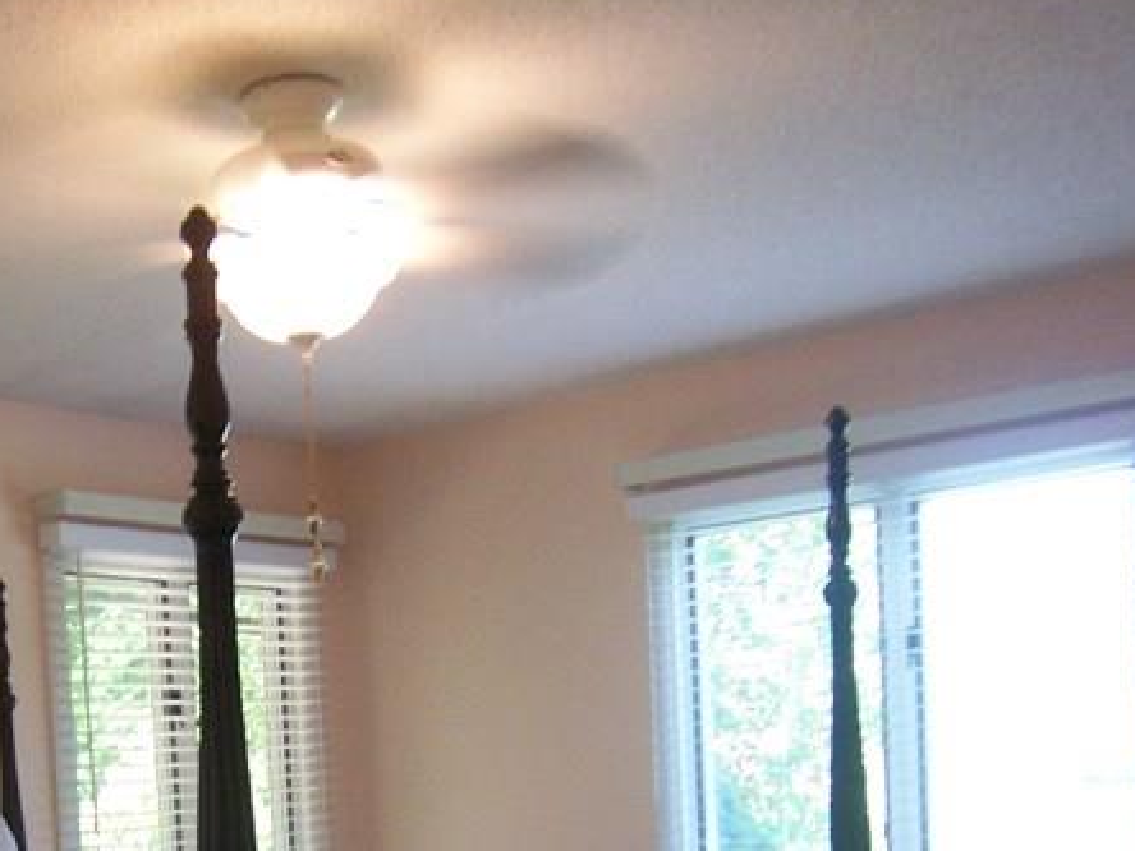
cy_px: 953
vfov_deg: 25.4
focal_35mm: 53
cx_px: 220
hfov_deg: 35.0
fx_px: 1738
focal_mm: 3.8
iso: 125
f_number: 2.8
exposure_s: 1/30
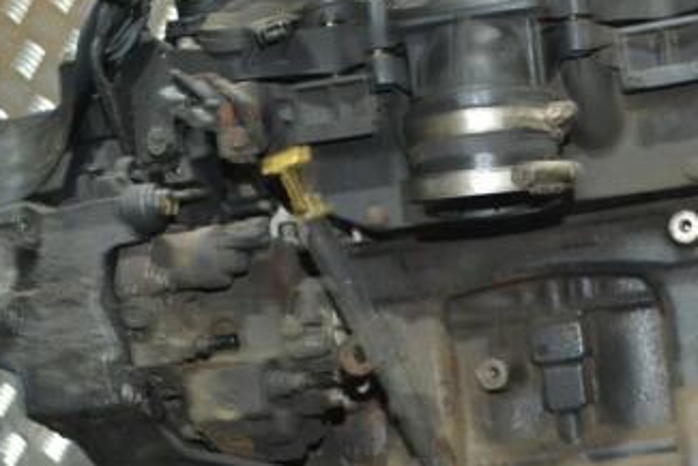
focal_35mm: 72
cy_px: 421
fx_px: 1397
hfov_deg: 27.5
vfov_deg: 18.6
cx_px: 552
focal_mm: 26
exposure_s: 1/60
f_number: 4.2
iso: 2500
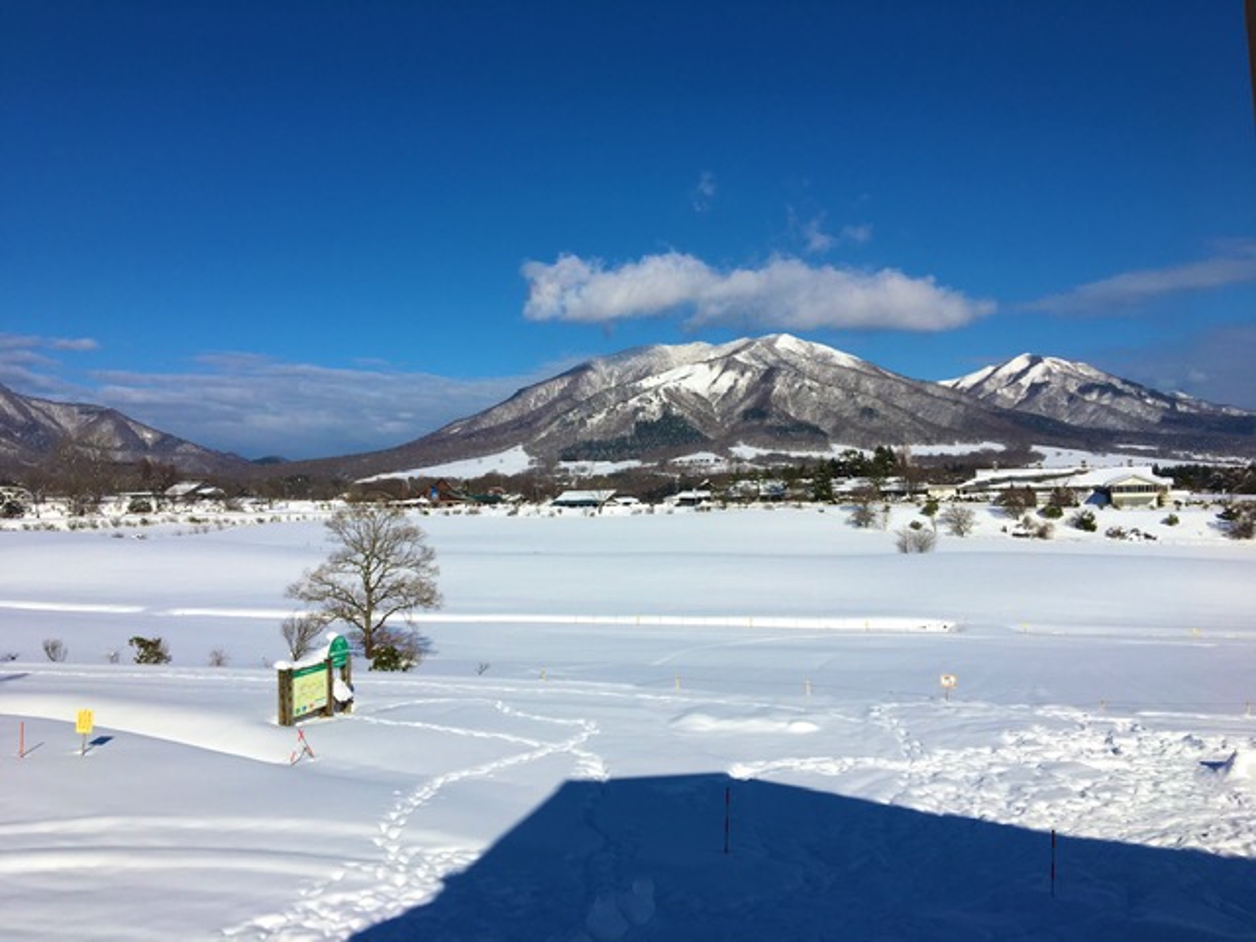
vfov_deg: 48.2
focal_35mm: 29
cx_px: 628
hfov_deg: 61.7
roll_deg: +0.4
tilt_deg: +1.5
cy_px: 471
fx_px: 1052
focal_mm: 4.15
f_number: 2.2
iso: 25
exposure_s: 1/5128
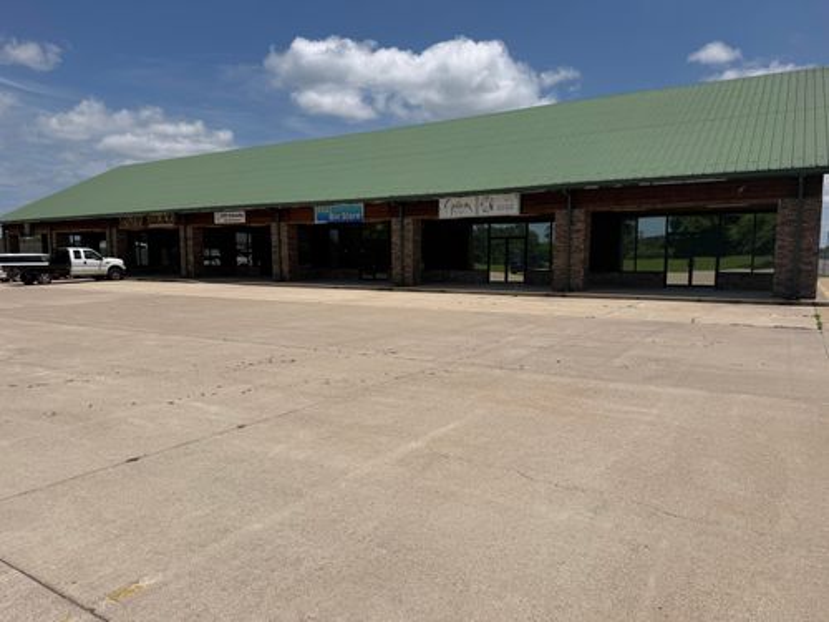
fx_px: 575
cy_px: 311
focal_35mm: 24
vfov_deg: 56.8
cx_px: 414
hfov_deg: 71.6
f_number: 1.78
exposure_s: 1/11905
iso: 80
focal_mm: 6.76
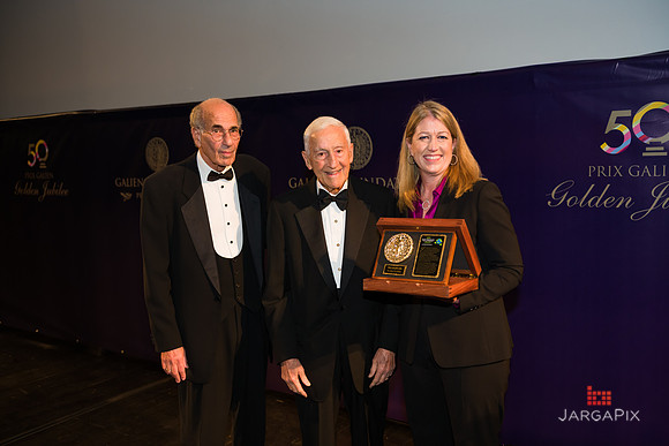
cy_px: 223
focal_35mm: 36
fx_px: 669
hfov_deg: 53.1
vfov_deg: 36.9
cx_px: 334
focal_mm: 36
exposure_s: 1/125
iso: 1000
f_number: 3.2
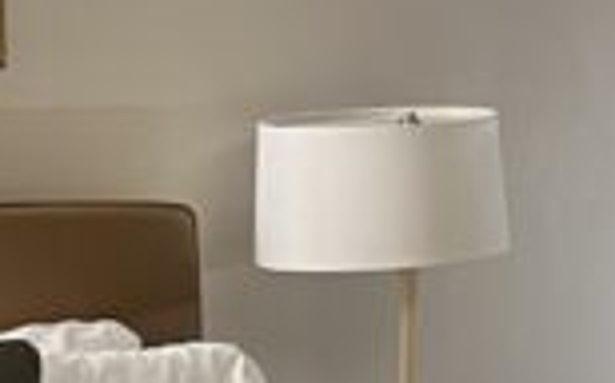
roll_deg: -0.4
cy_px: 742
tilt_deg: -11.4
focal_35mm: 183
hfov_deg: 11.3
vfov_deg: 6.9
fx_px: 3065
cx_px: 627
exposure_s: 1/60
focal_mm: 5.1
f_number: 1.6
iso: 320
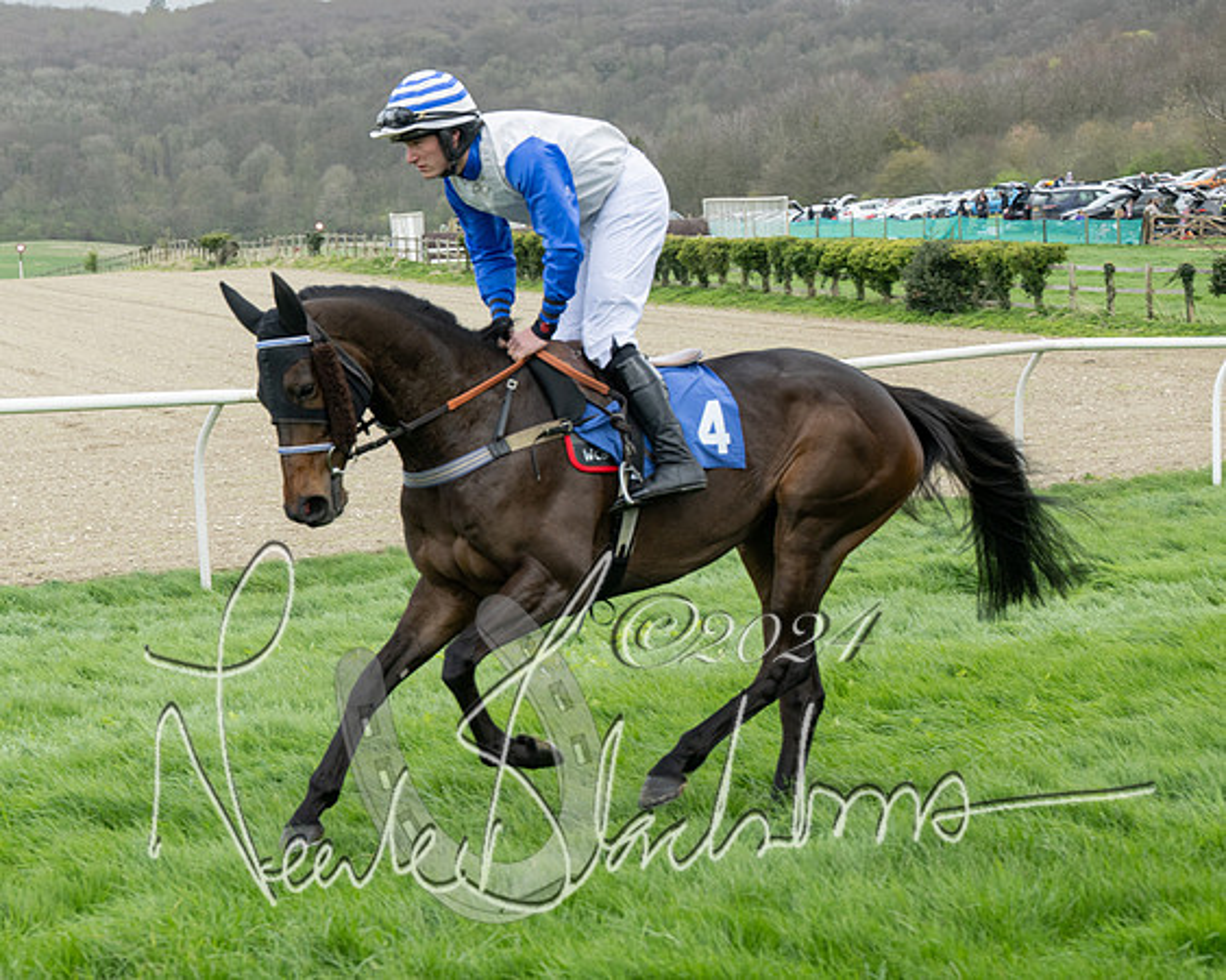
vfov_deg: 15.0
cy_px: 615
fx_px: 3728
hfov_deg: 18.6
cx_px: 308
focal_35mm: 103
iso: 400
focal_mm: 70
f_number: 5
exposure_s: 1/800
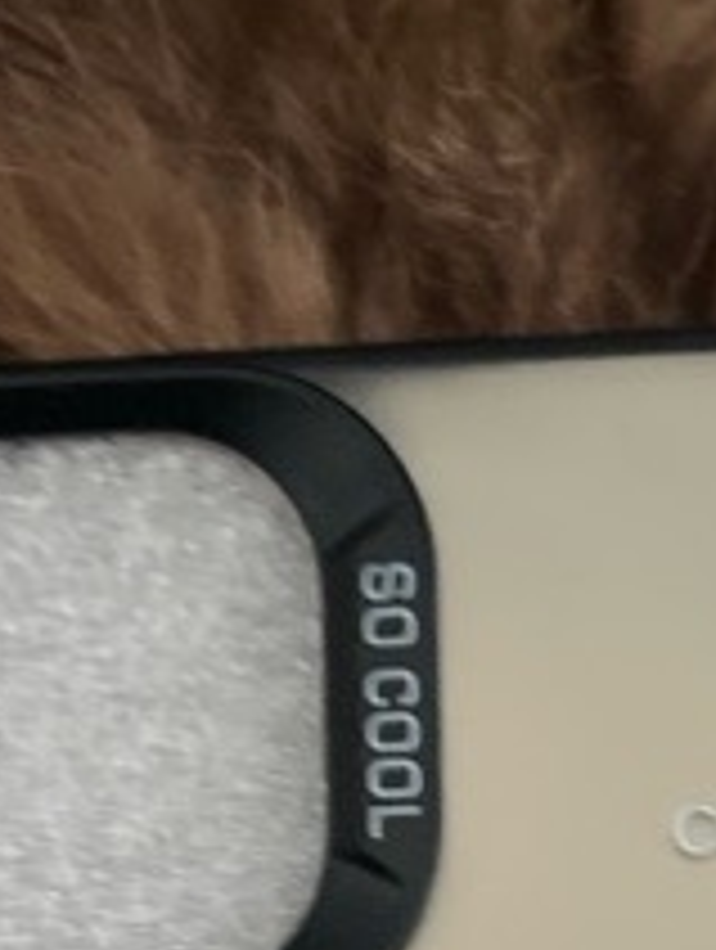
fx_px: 3382
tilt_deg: -87.0
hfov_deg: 12.1
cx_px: 437
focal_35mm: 123
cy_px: 1486
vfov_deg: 14.7
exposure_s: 1/32
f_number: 1.6
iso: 640
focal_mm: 5.1
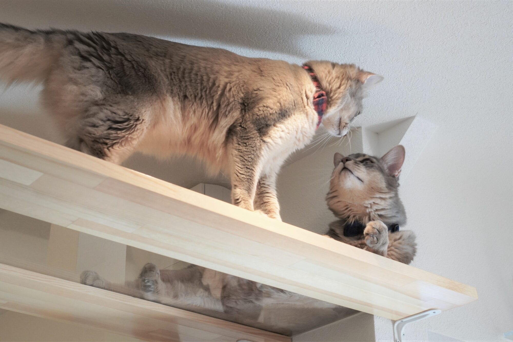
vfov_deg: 25.7
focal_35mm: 52
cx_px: 256
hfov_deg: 37.9
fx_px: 748
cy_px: 171
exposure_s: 1/60
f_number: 6.3
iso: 1250
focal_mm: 35
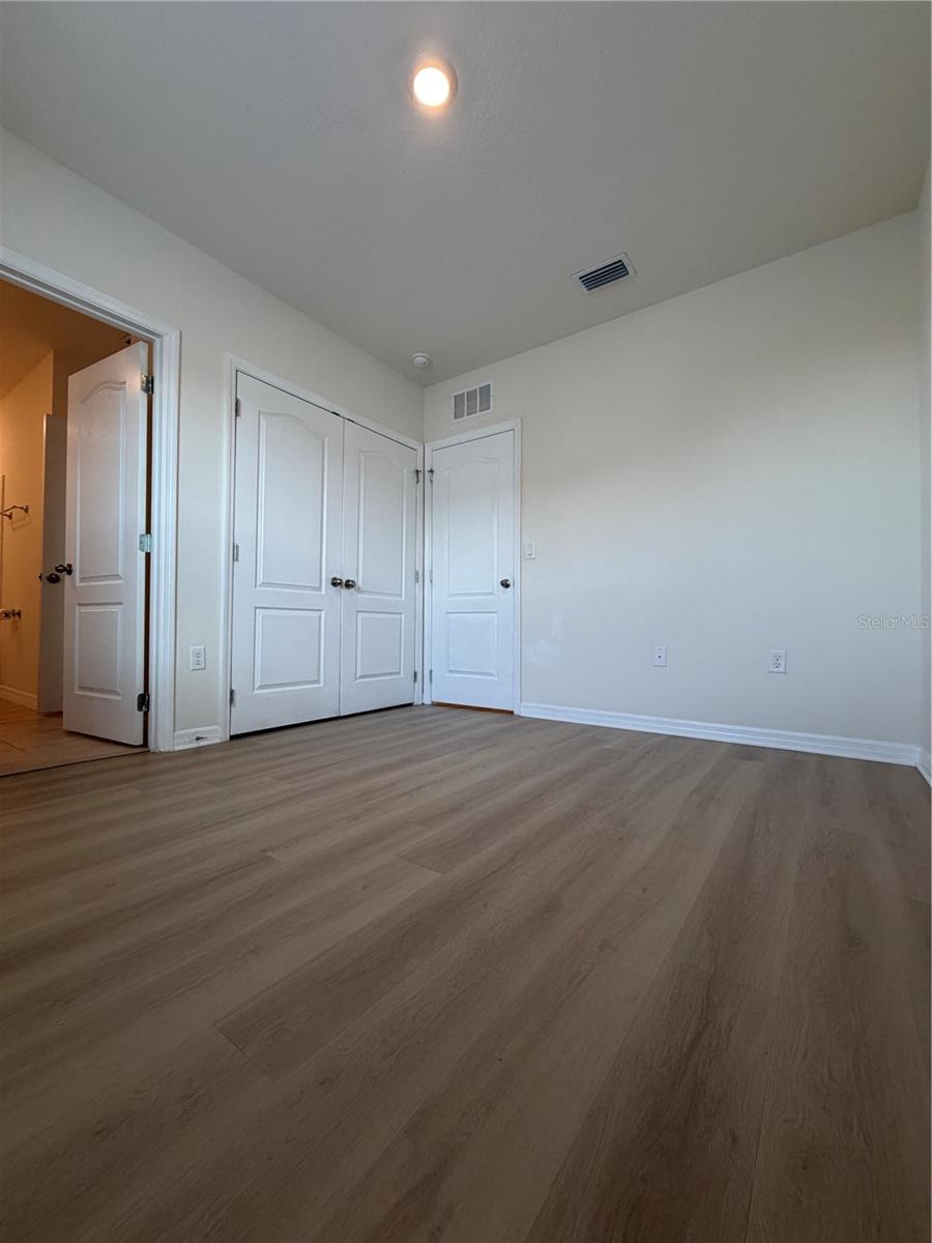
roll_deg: -0.3
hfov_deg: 85.7
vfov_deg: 102.1
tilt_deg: +1.2
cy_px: 622
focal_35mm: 14
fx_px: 503
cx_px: 466
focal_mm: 2.22
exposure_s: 1/120
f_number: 2.2
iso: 160
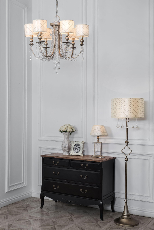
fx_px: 288
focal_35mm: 45
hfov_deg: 29.9
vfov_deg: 43.6
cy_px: 115
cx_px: 77
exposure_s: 1/40
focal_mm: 45
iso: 320
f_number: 13
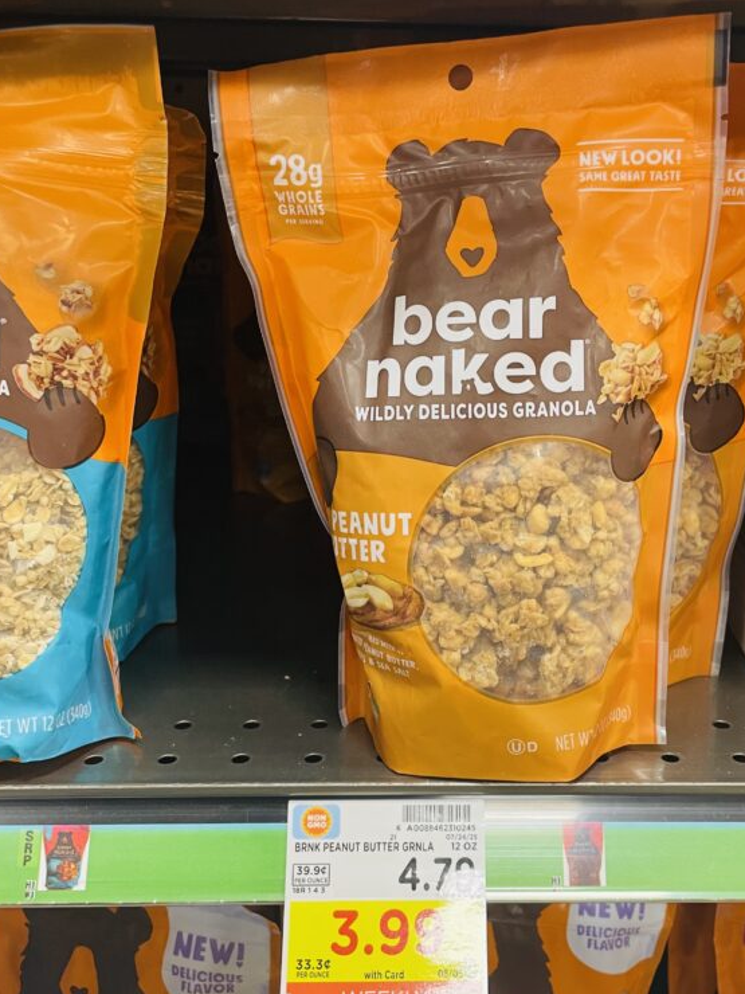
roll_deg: +0.4
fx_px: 1033
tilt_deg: -19.0
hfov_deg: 39.5
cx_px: 435
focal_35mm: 36
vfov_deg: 51.3
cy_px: 532
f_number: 1.6
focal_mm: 4.2
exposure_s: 1/60
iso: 160
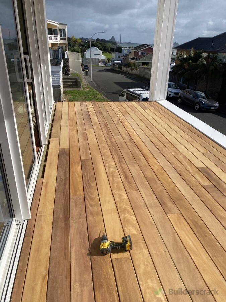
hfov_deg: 53.1
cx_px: 113
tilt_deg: -24.8
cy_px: 151
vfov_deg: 67.3
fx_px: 226
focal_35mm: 26
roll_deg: +0.1
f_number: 1.8
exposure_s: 1/3984
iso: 32
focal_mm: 4.25
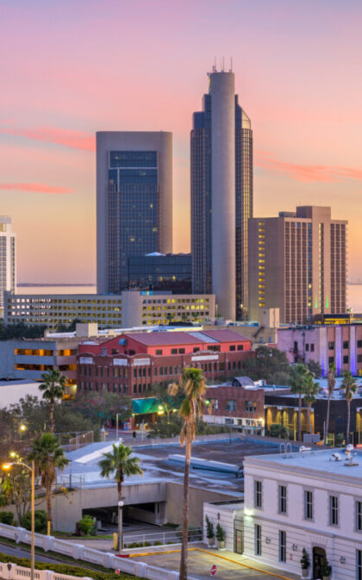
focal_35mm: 90
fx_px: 1422
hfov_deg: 14.5
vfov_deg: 23.1
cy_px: 291
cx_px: 249
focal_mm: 58
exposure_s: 8
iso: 64
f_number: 11
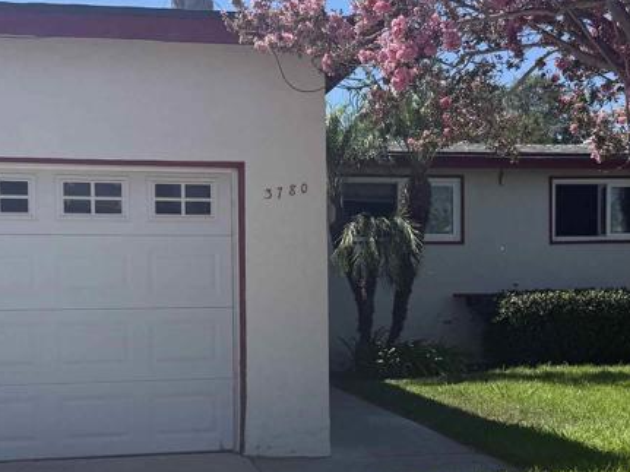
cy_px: 324
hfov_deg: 33.8
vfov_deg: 25.5
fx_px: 1037
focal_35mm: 57
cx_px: 297
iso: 80
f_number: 1.78
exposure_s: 1/4975
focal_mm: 6.76
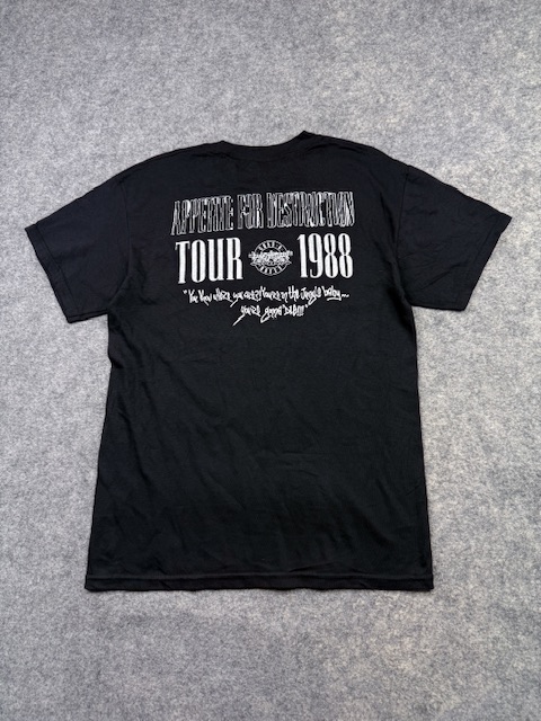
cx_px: 270
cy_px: 360
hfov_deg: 56.8
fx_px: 500
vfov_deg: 71.6
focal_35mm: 24
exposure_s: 1/100
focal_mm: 6.76
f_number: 1.78
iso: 64
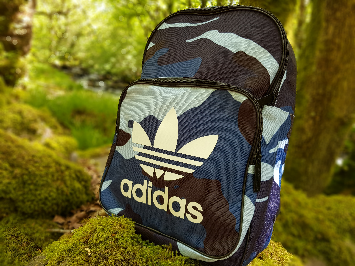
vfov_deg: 53.1
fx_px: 267
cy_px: 133
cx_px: 178
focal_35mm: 26
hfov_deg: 67.3
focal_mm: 4.2
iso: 64
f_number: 1.7
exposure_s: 1/50
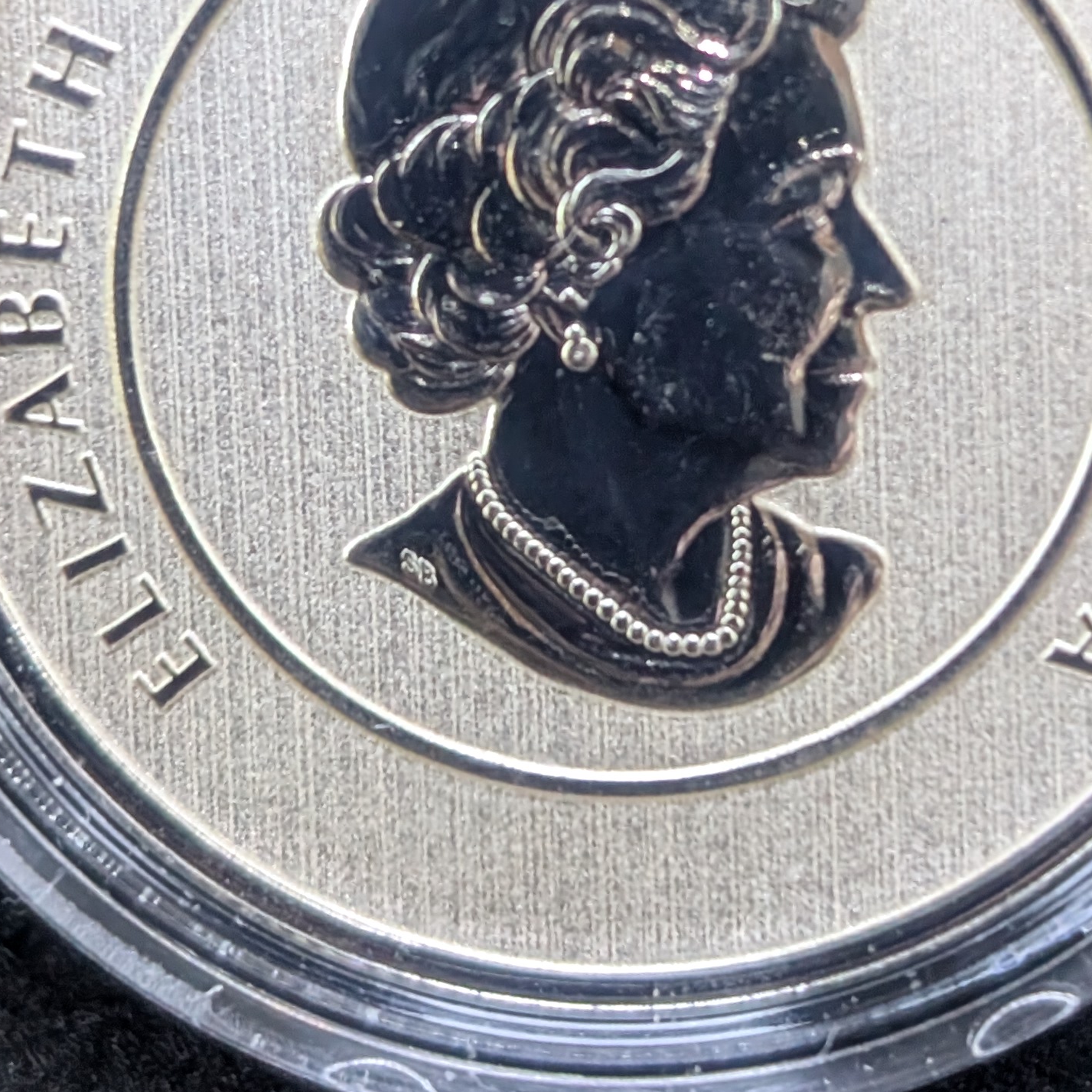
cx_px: 712
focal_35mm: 124
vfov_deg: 14.0
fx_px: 4426
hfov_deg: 14.0
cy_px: 214
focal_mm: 6.9
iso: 495
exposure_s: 1/60
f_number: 1.68
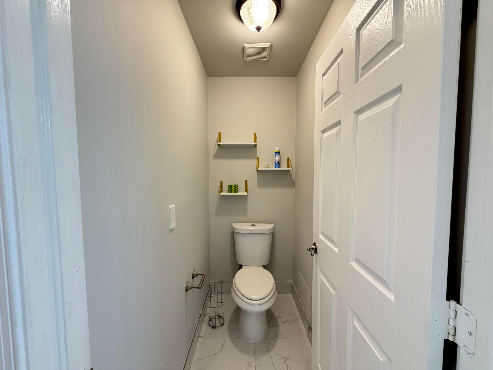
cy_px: 185
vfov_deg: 85.7
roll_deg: +0.8
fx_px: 199
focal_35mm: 14
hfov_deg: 102.1
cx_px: 246
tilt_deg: -3.4
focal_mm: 2.22
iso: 250
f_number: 2.2
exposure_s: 1/60
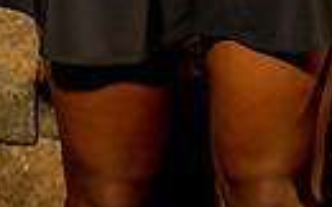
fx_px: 1627
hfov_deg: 11.6
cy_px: -355
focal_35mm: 180
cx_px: 189
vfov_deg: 6.7
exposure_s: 1/250
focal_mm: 51
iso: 125
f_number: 4.5
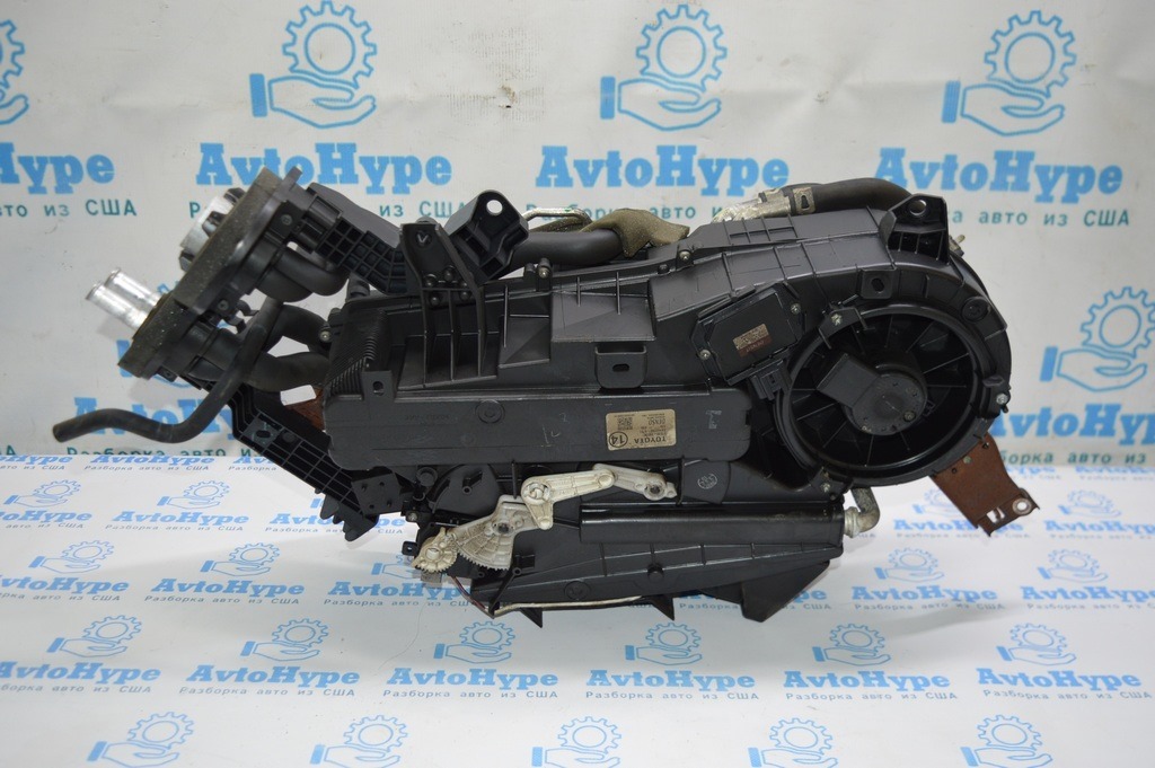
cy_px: 384
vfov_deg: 36.8
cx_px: 578
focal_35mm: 36
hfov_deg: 53.2
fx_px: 1154
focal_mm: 24
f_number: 4
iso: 400
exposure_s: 1/80
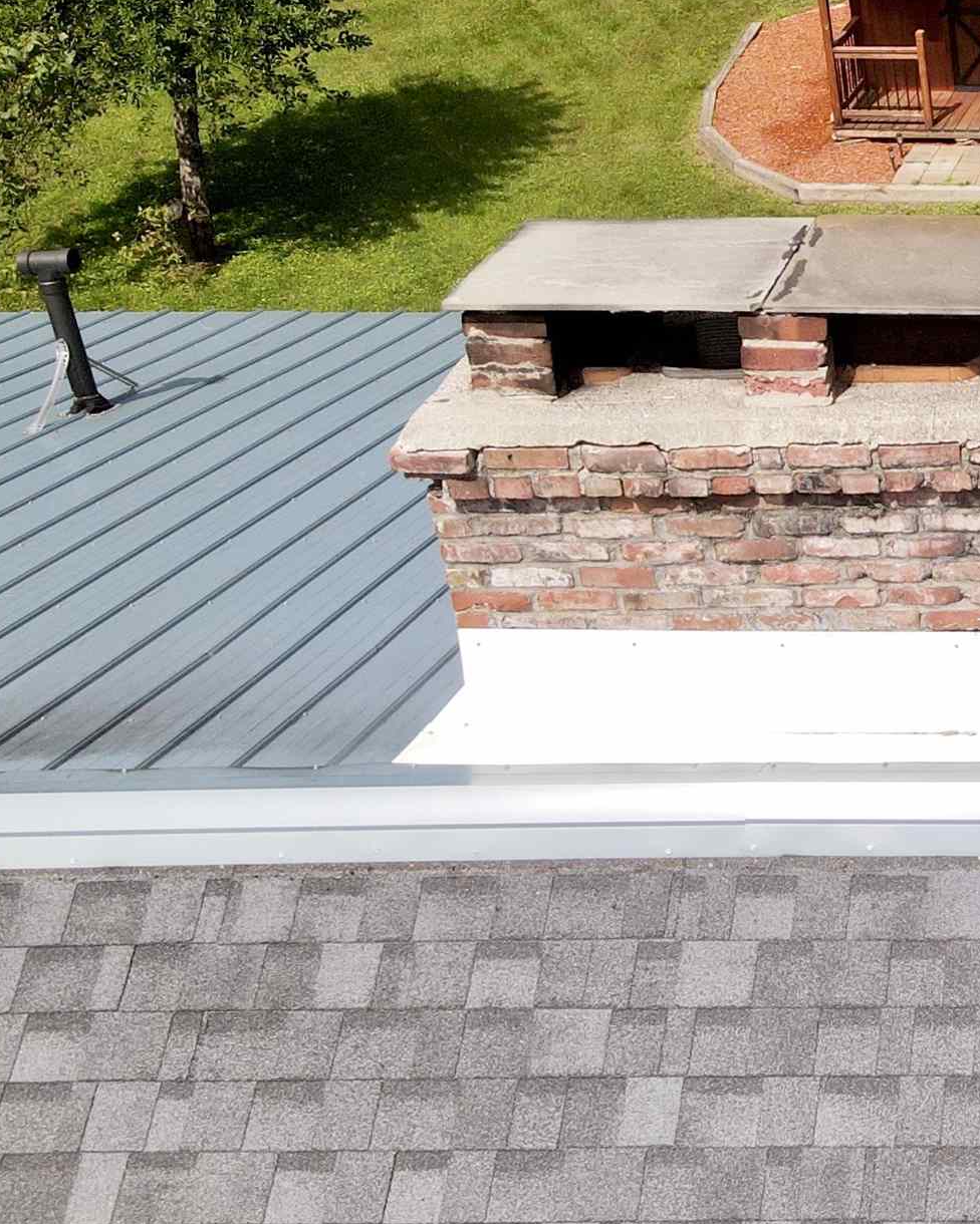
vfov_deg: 31.6
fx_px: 2139
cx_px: 1275
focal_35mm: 59
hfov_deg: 22.9
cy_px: 375
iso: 190
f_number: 2.8
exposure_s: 1/15
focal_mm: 4.5
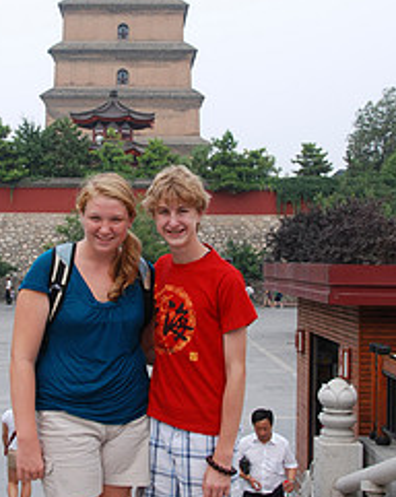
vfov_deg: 32.5
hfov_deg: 26.1
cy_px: 210
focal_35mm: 58
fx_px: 852
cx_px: 147
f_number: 6.3
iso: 160
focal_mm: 22
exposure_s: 1/160
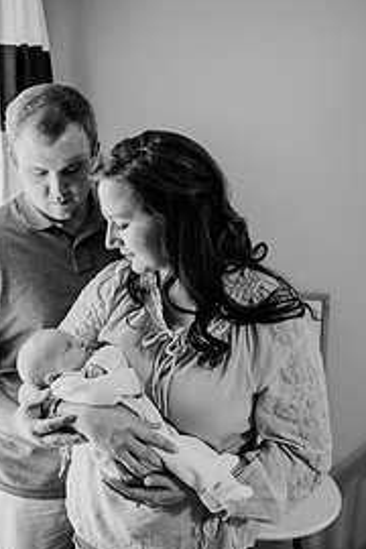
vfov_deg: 48.4
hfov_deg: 33.0
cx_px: 110
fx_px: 610
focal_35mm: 40
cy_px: 289
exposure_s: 1/160
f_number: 2.2
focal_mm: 24
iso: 500
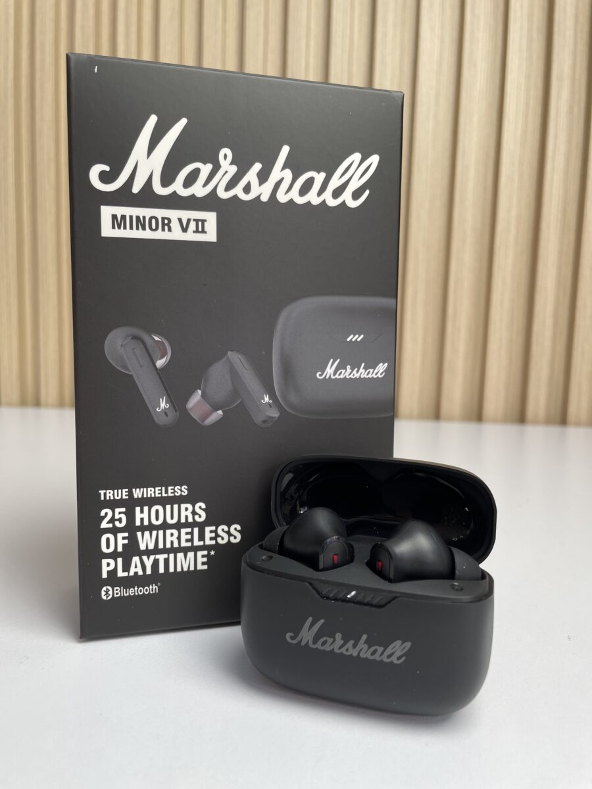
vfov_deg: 67.3
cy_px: 394
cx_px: 296
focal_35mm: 26
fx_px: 593
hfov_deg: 53.1
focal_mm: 4.2
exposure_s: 1/120
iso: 40
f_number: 1.6
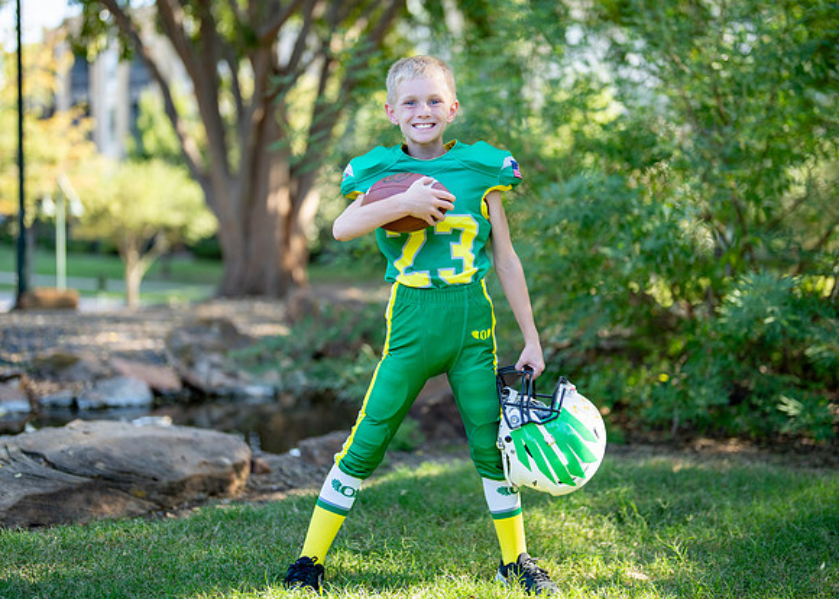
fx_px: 1494
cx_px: 447
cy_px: 277
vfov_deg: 22.7
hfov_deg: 31.4
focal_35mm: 63
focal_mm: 50
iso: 100
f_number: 1.2
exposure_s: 1/1000
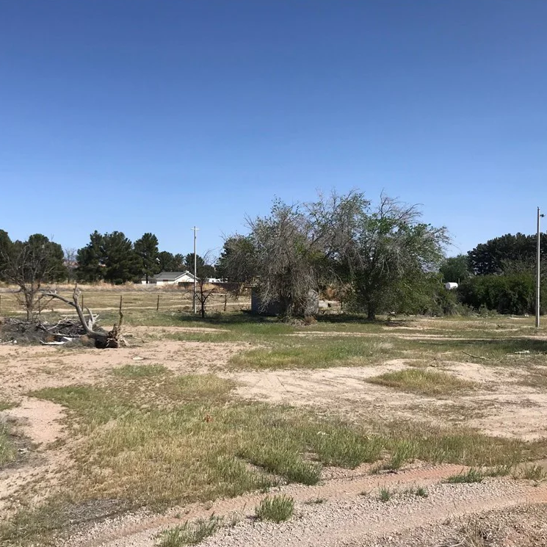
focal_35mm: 34
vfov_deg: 48.4
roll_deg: -0.5
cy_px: 279
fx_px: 608
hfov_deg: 48.1
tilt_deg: +0.0
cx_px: 214
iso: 20
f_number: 1.8
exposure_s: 1/3425
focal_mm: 3.99
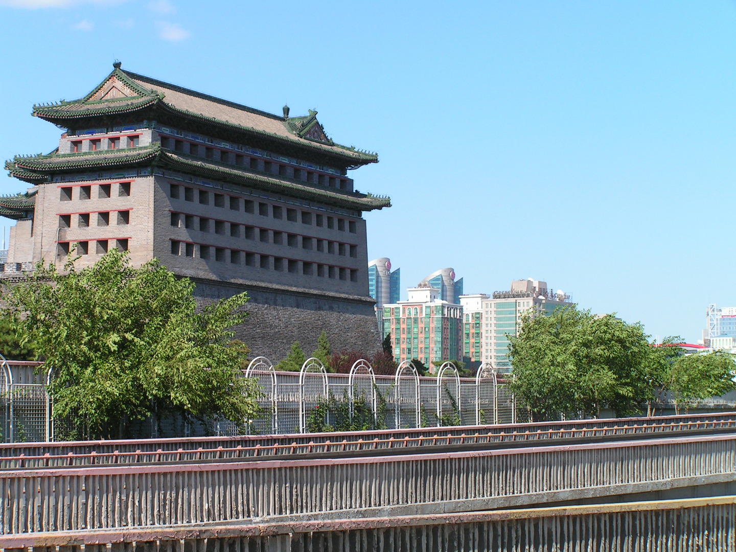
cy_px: 276
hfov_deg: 23.0
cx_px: 368
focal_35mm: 85
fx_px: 1807
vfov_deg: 17.4
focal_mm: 14.1
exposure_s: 1/320
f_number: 5.6
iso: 50
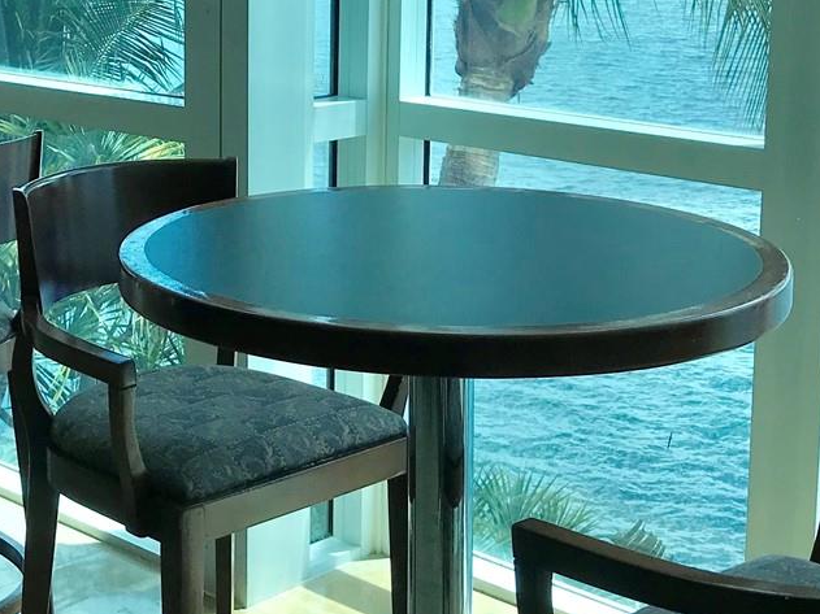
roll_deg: +0.1
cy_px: 125
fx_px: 1682
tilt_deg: -10.9
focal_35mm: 71
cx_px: 224
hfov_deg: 27.1
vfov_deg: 20.5
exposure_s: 1/517
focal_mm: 3.99
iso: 20
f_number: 1.8
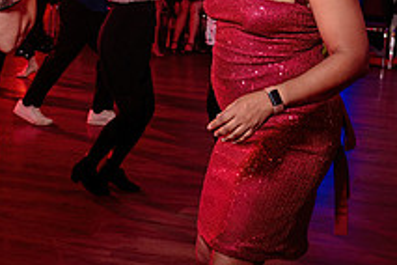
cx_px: 102
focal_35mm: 89
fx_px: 981
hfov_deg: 22.7
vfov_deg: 15.3
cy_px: 97
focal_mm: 28
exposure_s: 1/100
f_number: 3.2
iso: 800
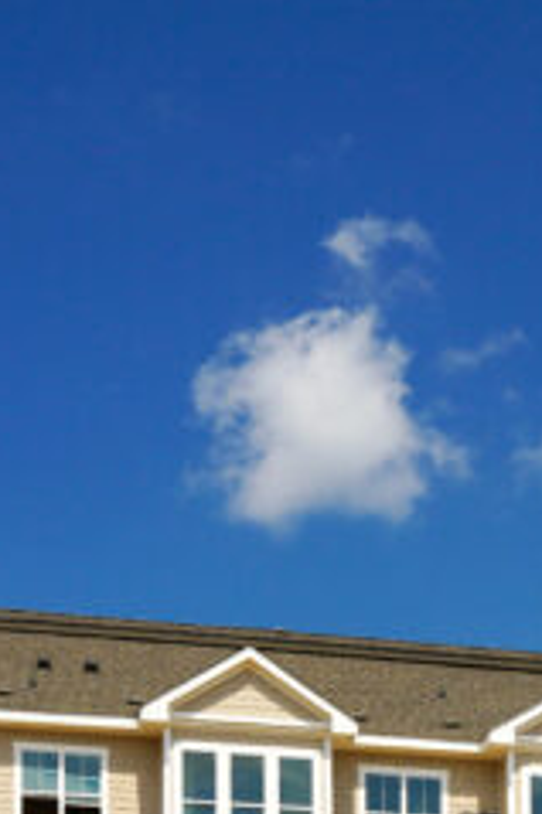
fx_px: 2329
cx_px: 665
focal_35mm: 103
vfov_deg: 18.8
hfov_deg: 12.9
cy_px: 969
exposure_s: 1/160
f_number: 10
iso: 100
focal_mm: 24
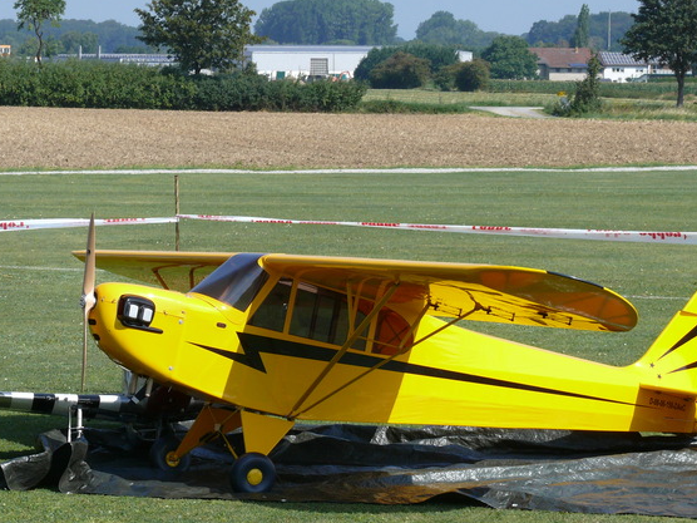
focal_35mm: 151
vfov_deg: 9.8
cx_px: 342
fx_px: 3040
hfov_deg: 13.1
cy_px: 350
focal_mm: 22.1
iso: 100
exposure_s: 1/400
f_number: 5.6
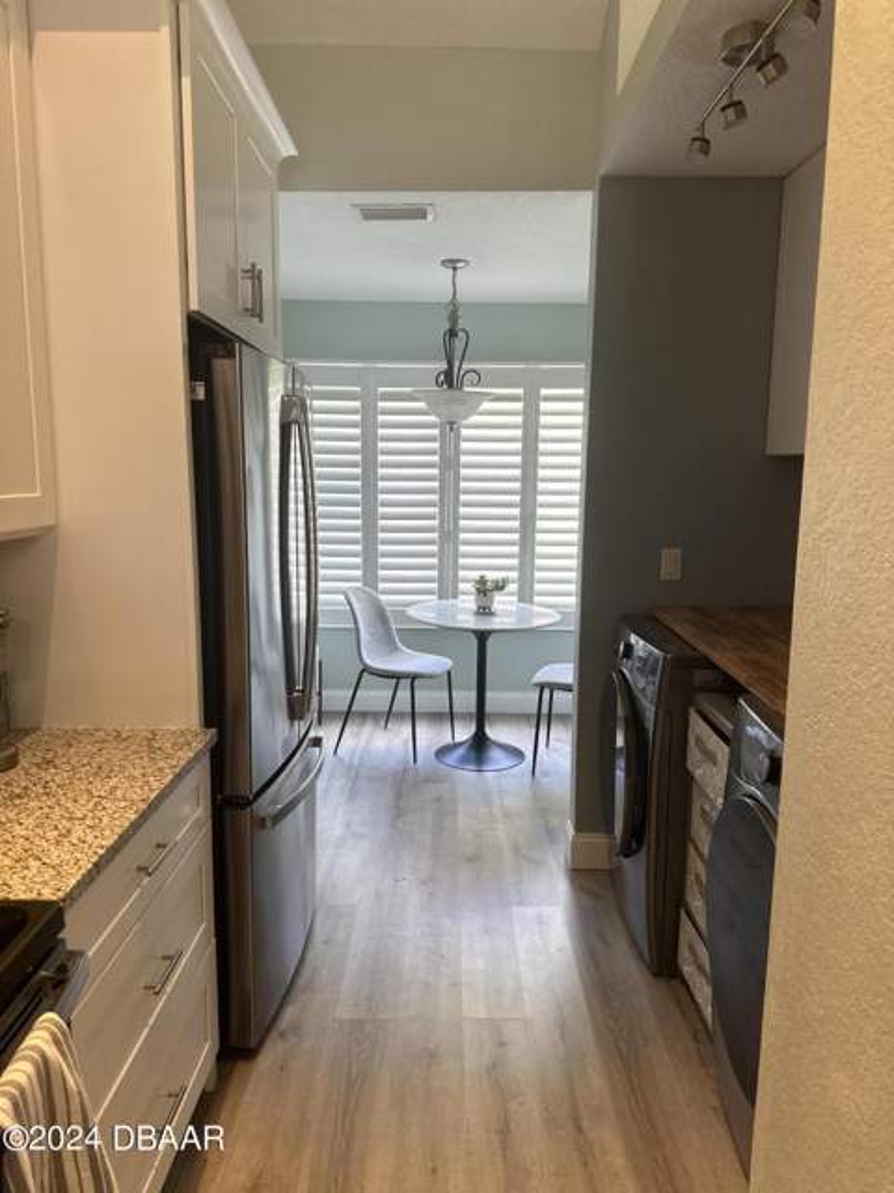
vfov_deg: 71.6
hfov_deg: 56.8
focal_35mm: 24
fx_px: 826
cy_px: 596
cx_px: 447
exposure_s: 1/120
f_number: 1.78
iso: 200
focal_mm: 6.86
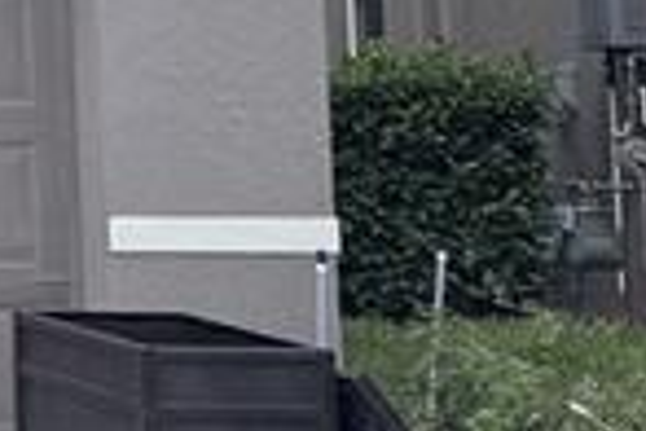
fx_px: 3122
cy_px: -185
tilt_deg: +6.3
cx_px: -1582
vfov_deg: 7.8
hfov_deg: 8.6
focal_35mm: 174
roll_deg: -0.2
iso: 80
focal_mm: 6.76
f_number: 1.78
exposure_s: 1/5319
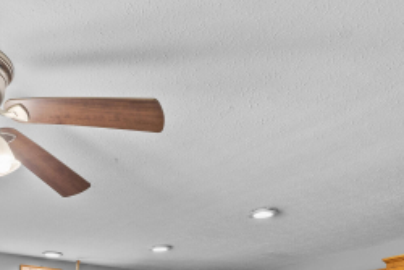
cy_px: 312
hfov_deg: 46.2
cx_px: 166
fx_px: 472
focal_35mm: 42
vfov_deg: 28.4
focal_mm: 14
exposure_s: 1/3
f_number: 10
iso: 200
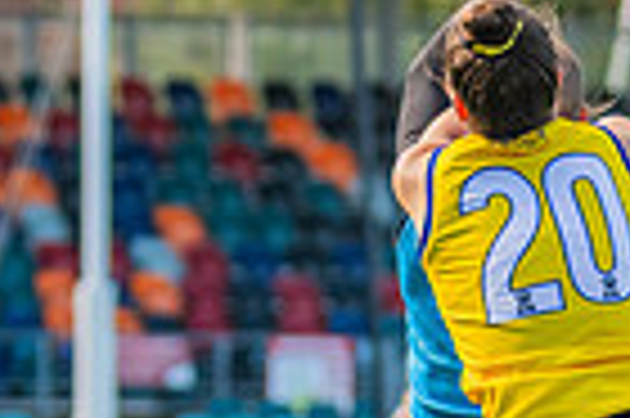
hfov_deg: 2.8
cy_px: 438
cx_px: 566
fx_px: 13022
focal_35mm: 745
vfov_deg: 1.8
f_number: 5
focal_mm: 170
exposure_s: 1/1250
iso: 800
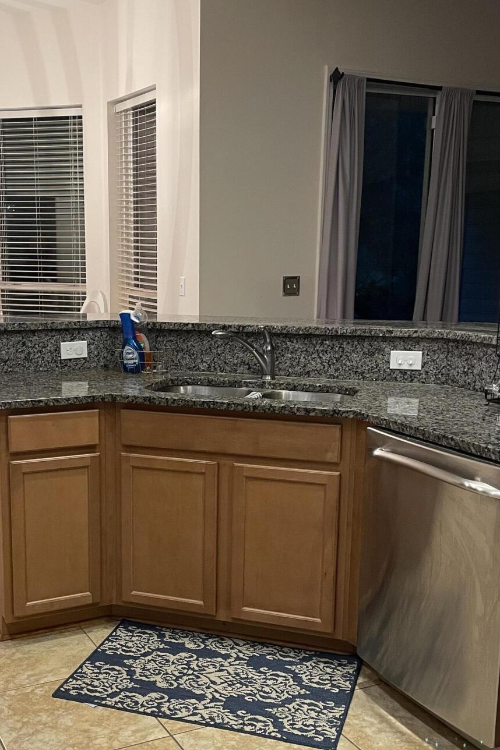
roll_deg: -0.2
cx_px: 180
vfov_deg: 46.2
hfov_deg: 31.7
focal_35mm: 42
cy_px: 436
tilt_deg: -12.3
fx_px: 875
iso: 200
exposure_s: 1/60
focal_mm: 4.2
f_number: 1.6
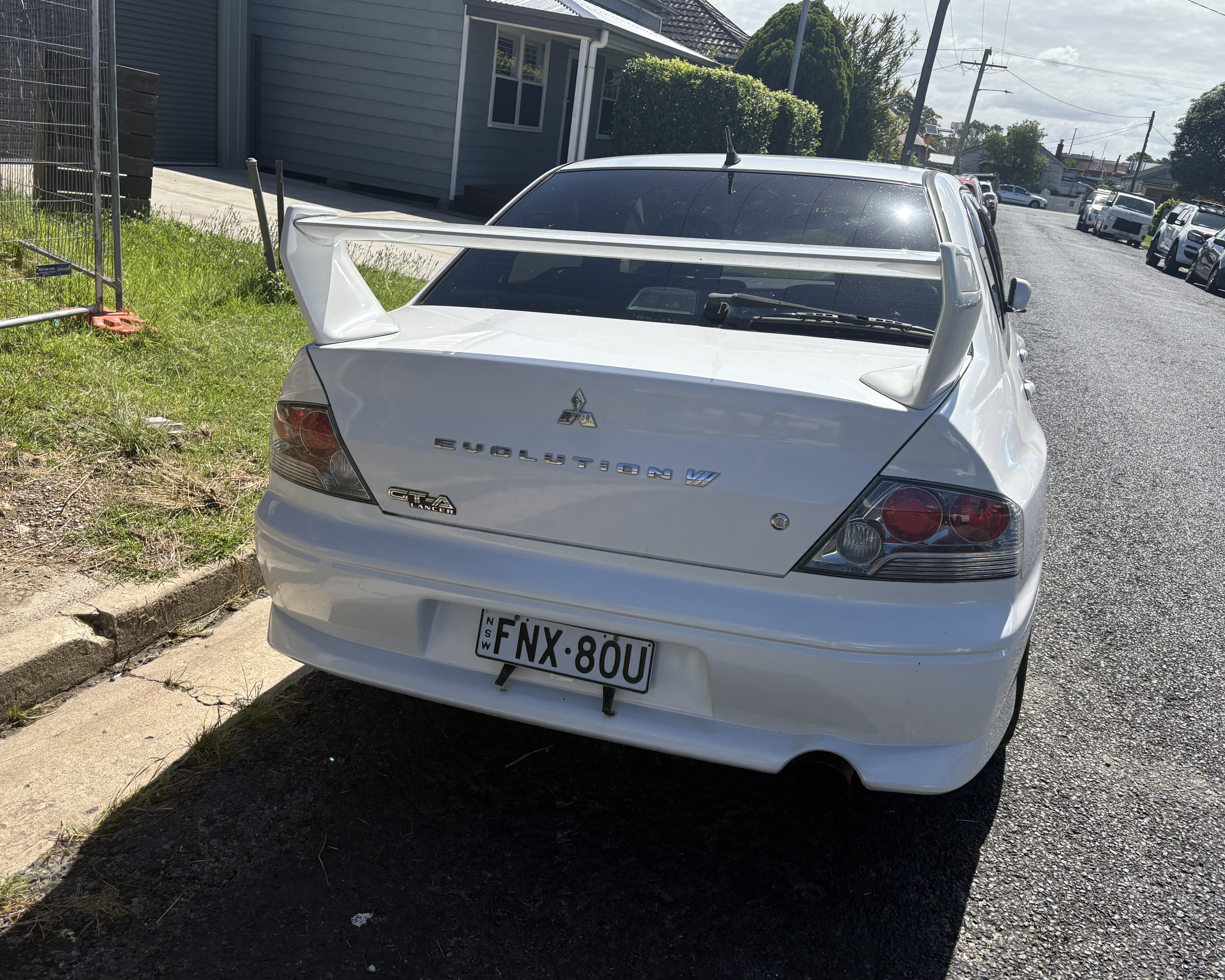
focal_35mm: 28
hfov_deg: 62.2
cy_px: 489
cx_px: 625
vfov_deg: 51.5
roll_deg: -7.0
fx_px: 1015
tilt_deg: -16.5
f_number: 1.6
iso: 50
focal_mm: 5.96
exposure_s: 1/3831
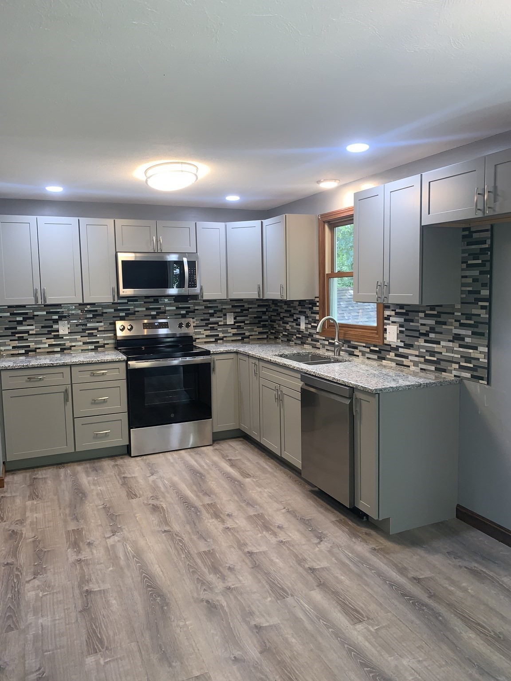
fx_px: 512
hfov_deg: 53.1
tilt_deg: -5.0
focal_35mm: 26
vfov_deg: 67.3
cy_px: 340
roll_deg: +1.2
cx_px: 256
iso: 25
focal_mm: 4.25
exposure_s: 1/30
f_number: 1.8
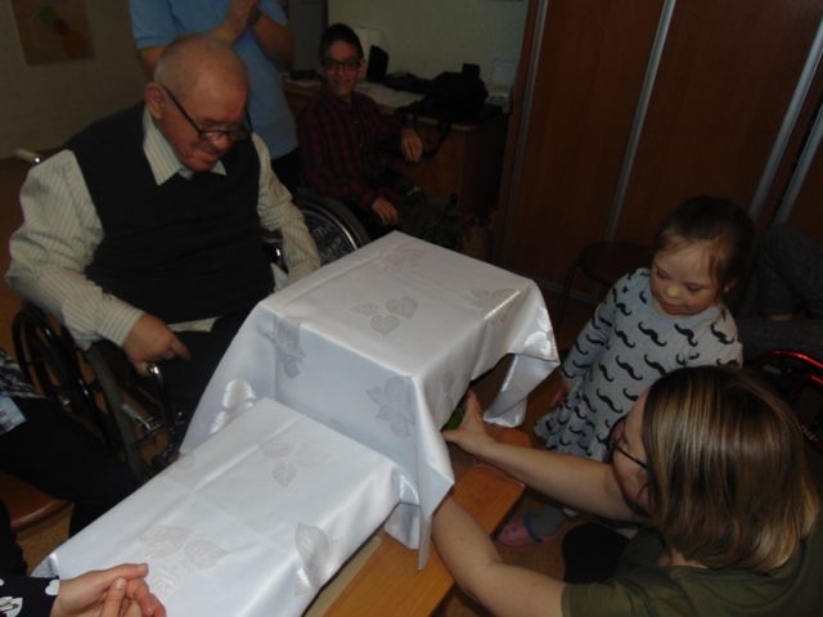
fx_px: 594
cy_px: 308
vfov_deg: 54.9
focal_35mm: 25
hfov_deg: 69.4
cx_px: 412
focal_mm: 4.5
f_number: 3
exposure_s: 1/30
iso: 80
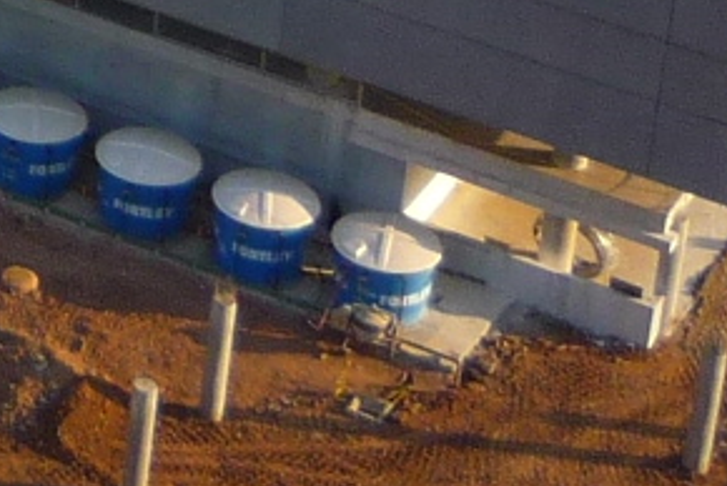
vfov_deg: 5.9
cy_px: -834
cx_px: -1080
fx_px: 4447
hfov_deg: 8.5
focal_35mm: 220
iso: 100
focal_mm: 5.2
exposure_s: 1/250
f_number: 4
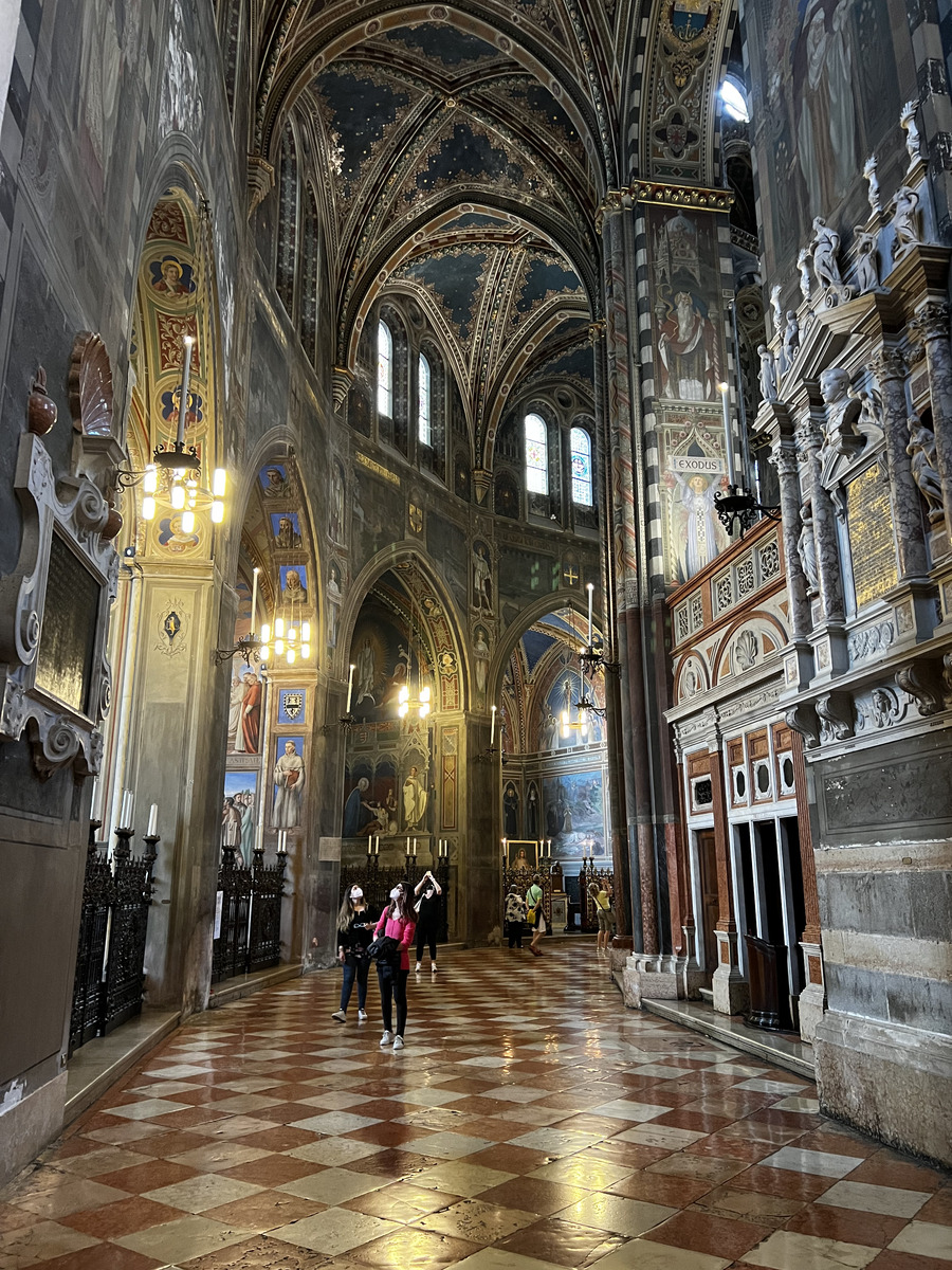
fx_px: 953
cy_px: 635
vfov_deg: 67.3
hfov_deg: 53.1
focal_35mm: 26
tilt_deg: +13.9
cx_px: 476
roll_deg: -0.3
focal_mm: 5.7
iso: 400
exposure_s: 1/33
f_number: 1.5
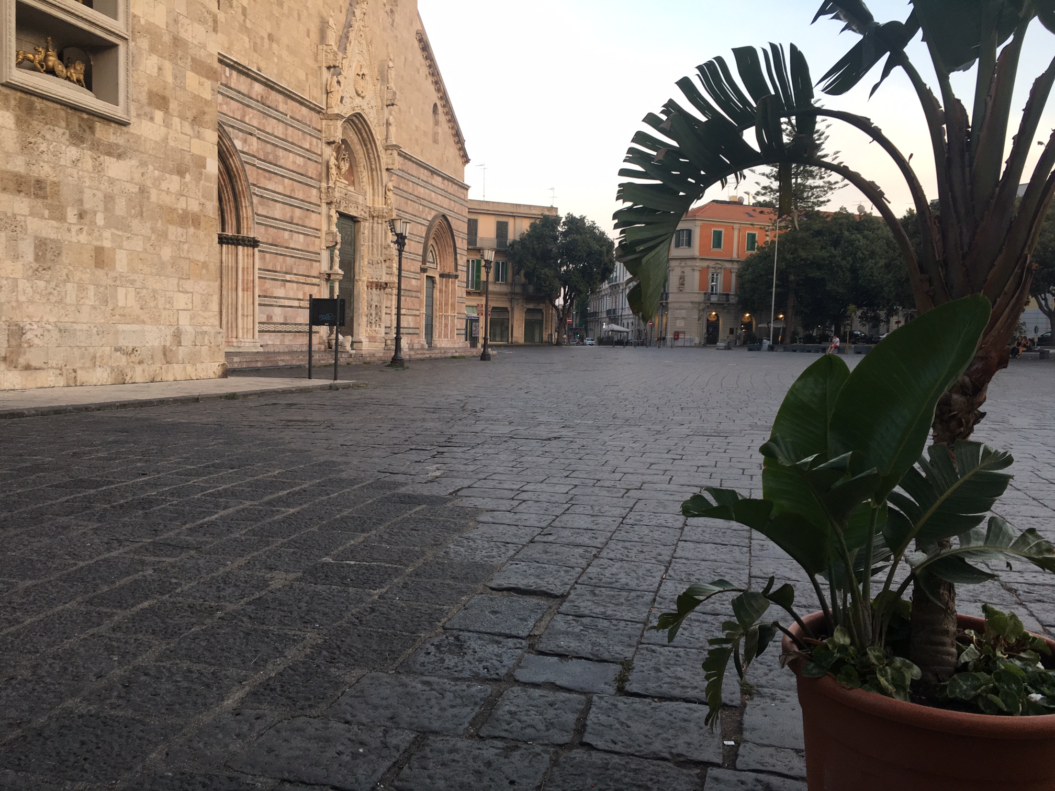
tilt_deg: -3.4
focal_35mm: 29
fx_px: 884
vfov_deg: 48.2
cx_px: 528
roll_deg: -1.2
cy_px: 396
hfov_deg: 61.7
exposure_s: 1/100
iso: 32
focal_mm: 4.15
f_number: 2.2
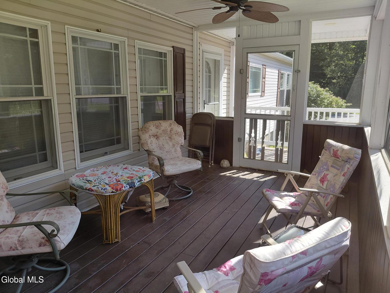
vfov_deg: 54.9
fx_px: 282
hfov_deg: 69.4
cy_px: 146
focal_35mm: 25
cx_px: 195
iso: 50
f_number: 1.8
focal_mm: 4.69
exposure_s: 1/348
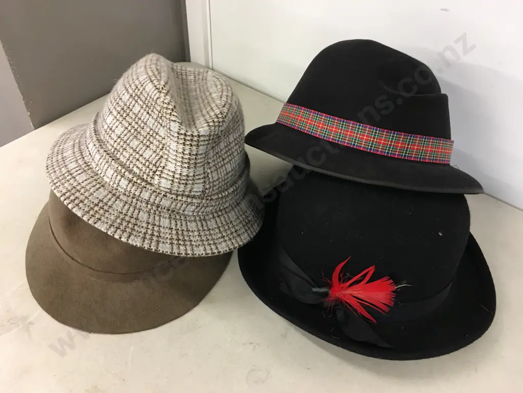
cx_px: 262
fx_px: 438
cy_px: 196
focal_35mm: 29
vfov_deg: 48.2
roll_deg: -4.0
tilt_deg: -42.7
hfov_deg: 61.7
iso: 80
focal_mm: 4.15
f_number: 2.2
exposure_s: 1/17
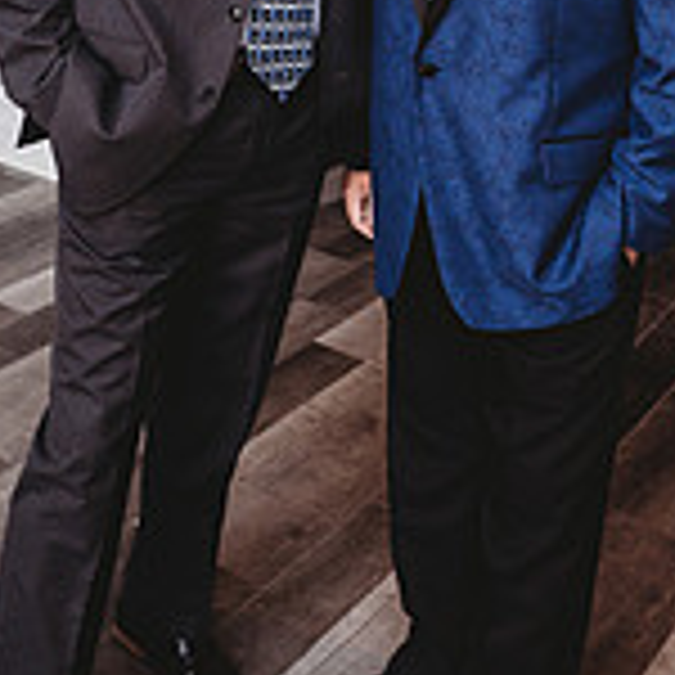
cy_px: -32
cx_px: 302
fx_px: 1346
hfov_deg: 28.1
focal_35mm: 61
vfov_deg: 26.4
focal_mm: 24
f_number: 2.8
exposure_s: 1/250
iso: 500
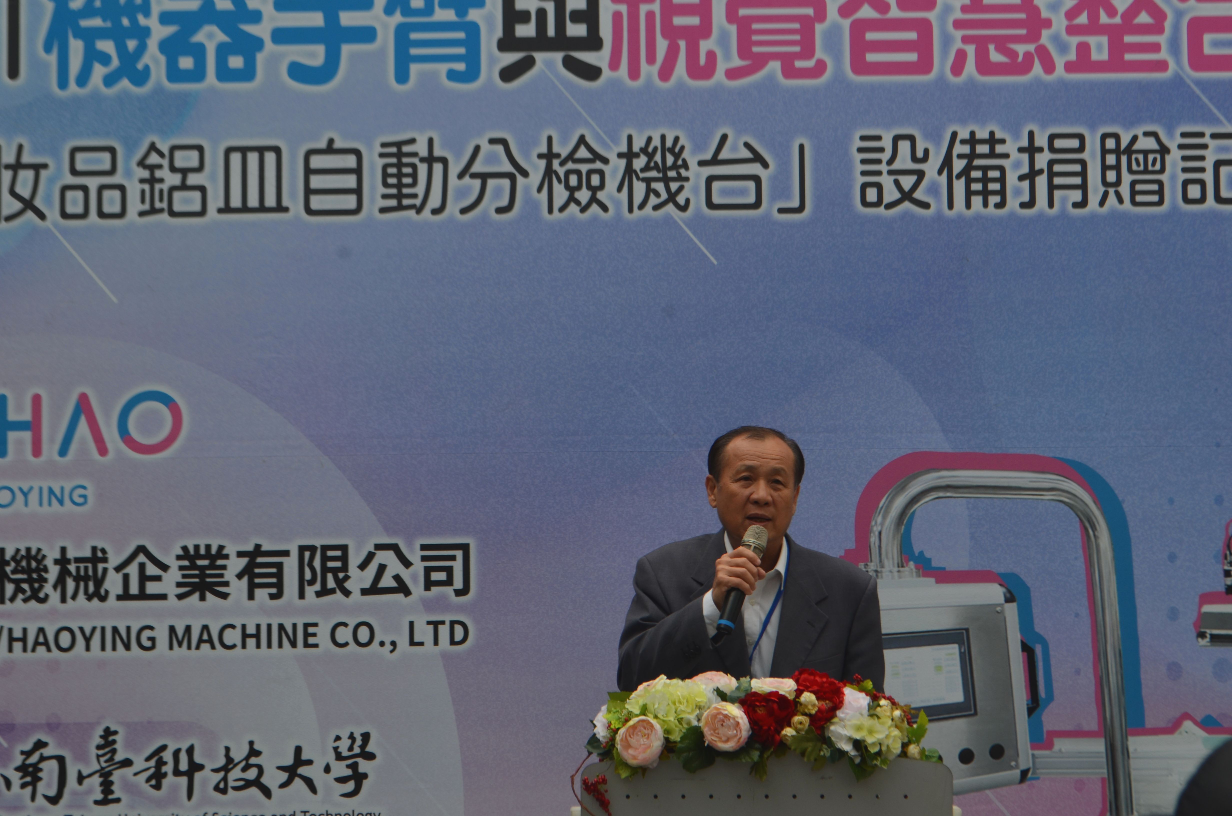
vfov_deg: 16.5
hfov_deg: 24.7
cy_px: 408
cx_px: 616
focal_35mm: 82
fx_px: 2817
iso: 160
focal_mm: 55
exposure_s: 1/250
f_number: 8
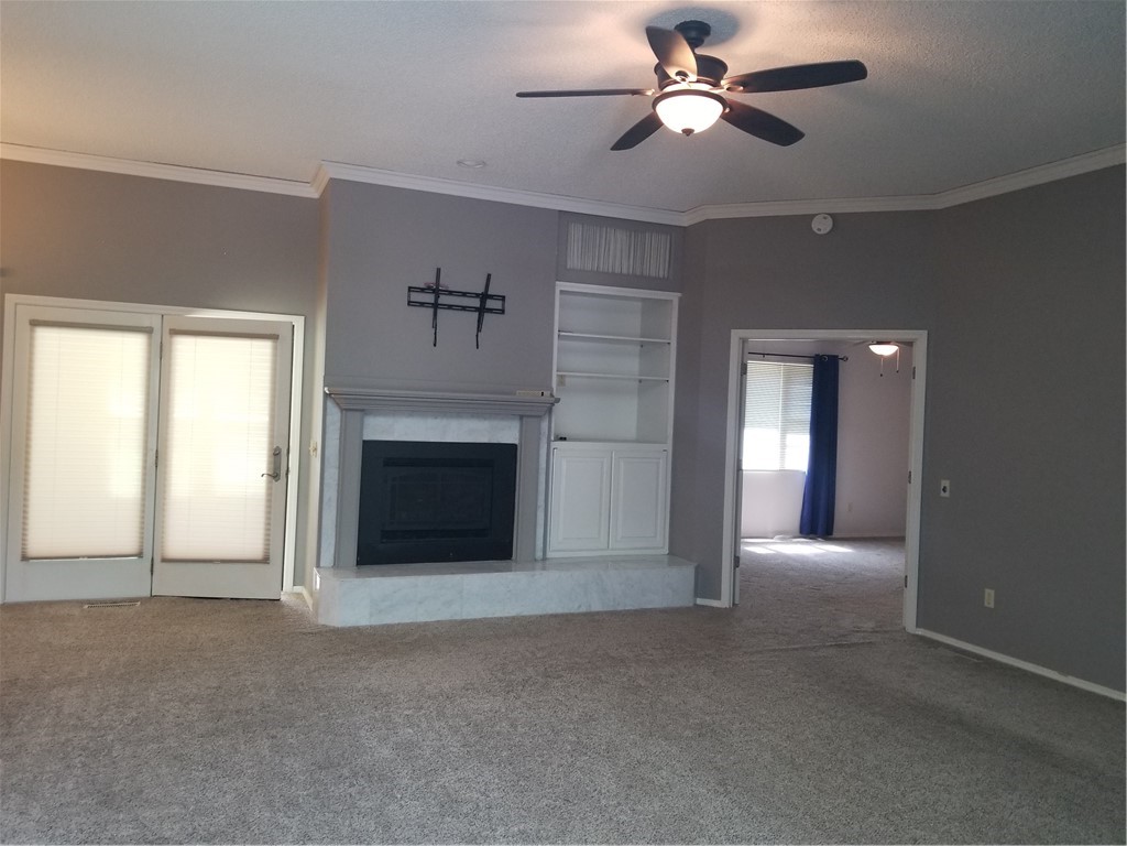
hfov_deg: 67.3
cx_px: 564
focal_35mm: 26
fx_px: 846
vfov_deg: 53.1
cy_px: 423
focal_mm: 4.3
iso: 160
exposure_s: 1/40
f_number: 1.7
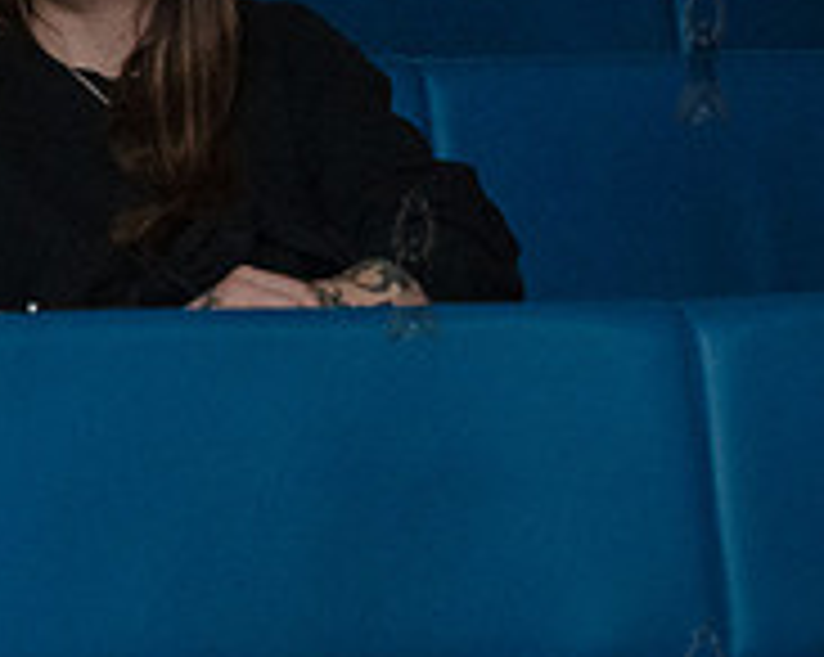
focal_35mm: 303
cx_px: -23
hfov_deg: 6.4
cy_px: 100
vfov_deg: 5.1
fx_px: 7381
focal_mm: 91
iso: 8000
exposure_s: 1/160
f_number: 4
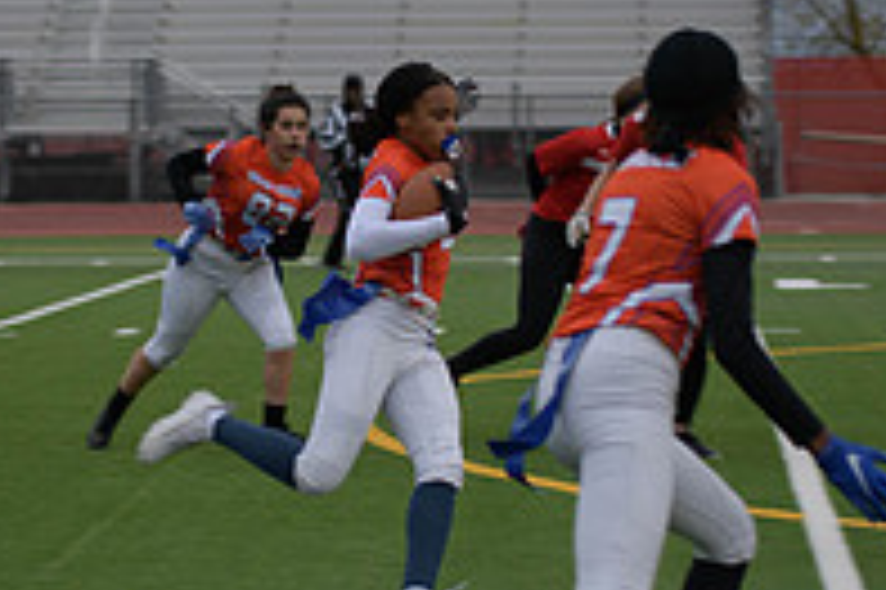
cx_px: 306
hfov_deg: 9.3
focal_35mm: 221
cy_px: 345
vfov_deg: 6.2
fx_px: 5434
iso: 140
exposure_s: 1/200
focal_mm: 75
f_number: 2.8
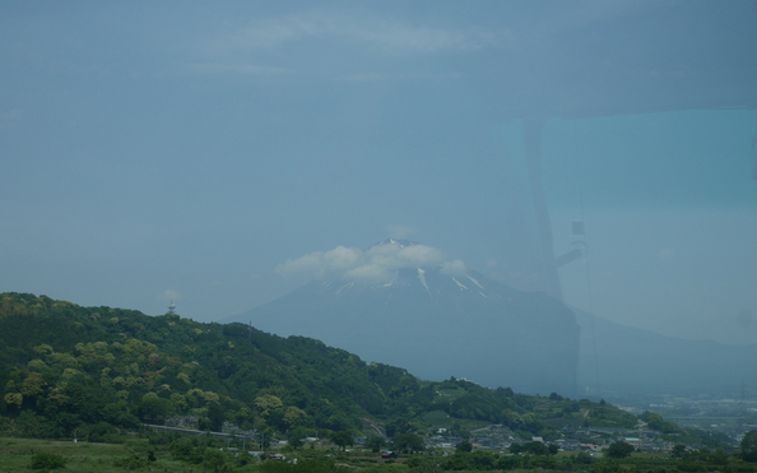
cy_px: 271
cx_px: 376
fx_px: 1238
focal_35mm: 60
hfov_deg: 34.0
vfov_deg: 21.6
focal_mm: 28
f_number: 10
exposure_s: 1/400
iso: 200
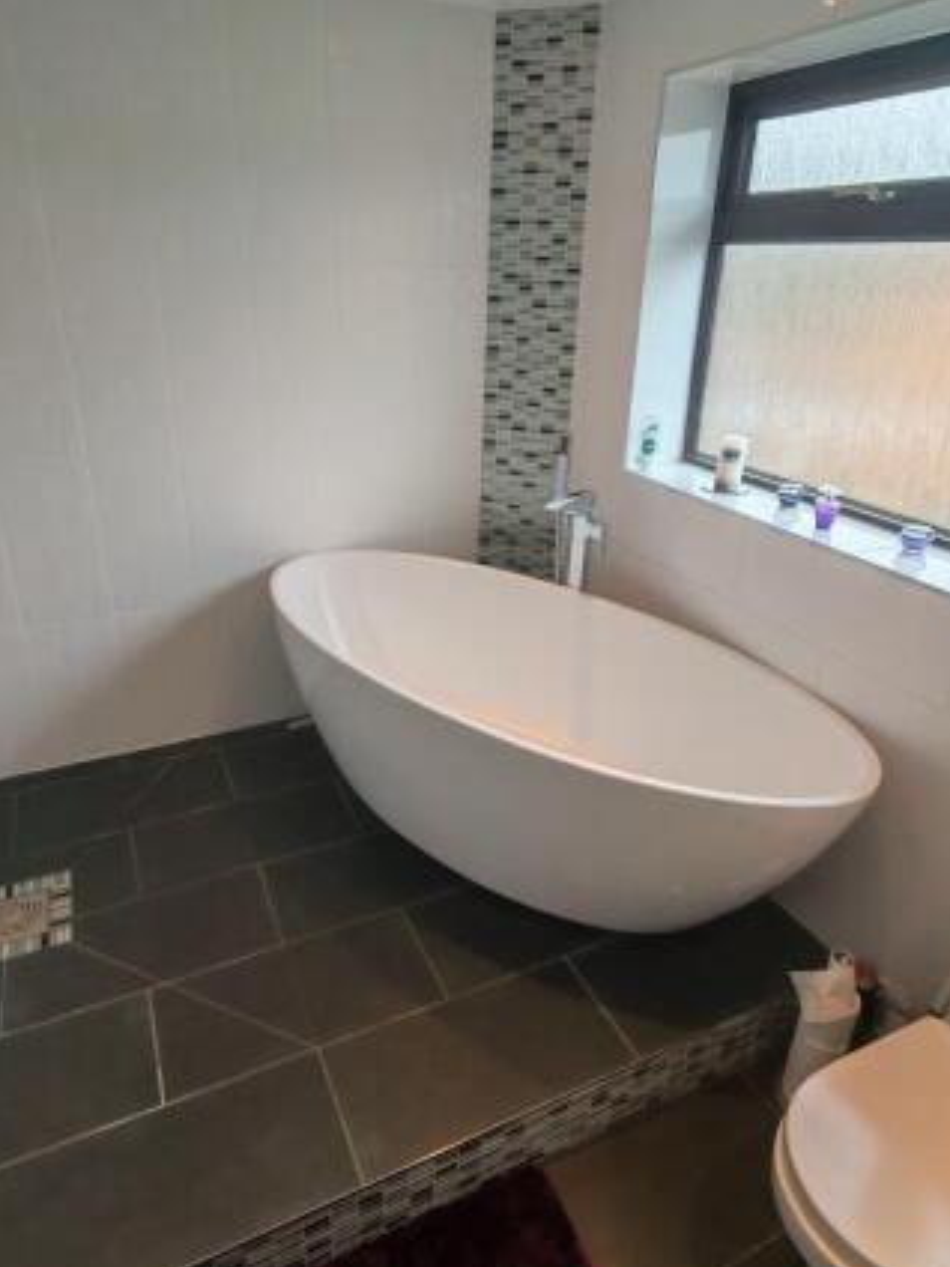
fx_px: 805
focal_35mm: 22
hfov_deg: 61.1
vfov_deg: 76.4
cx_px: 459
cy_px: 626
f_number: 2.2
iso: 80
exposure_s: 1/50
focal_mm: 1.96
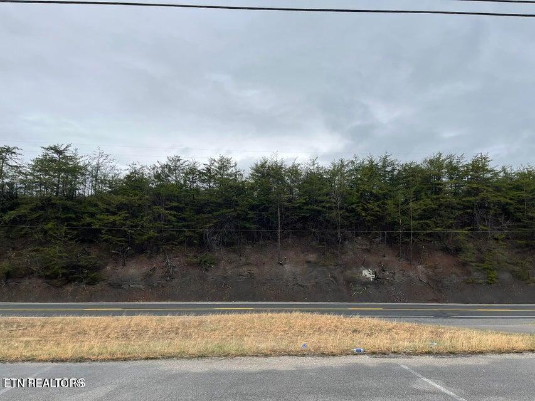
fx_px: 402
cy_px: 200
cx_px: 268
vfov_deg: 53.1
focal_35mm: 26
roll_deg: +0.7
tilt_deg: +7.8
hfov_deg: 67.3
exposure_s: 1/2222
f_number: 1.6
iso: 50
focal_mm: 5.1
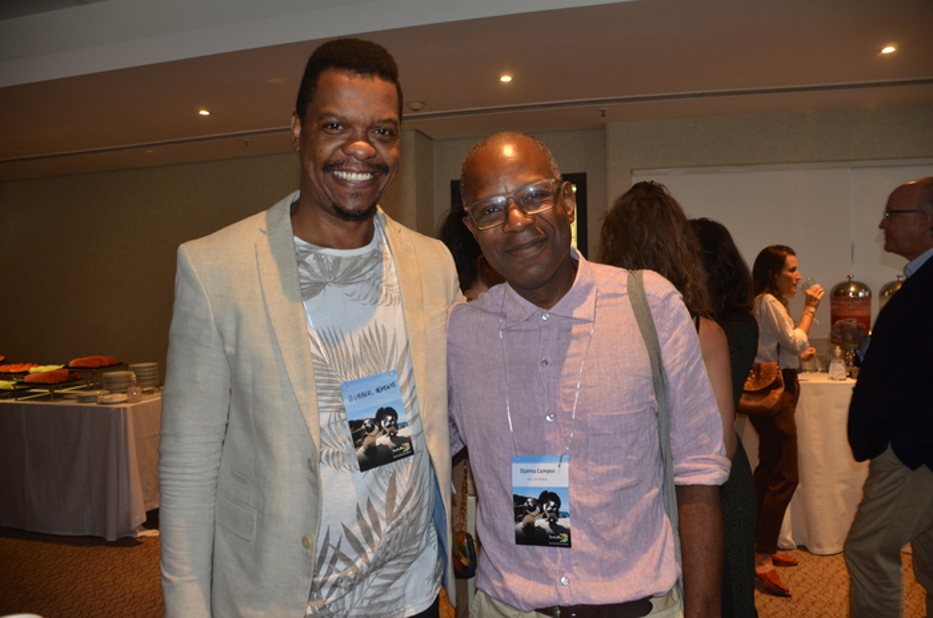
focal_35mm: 27
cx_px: 466
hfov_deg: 67.5
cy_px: 309
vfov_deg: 47.8
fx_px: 698
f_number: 3.5
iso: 800
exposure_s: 1/60
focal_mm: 18
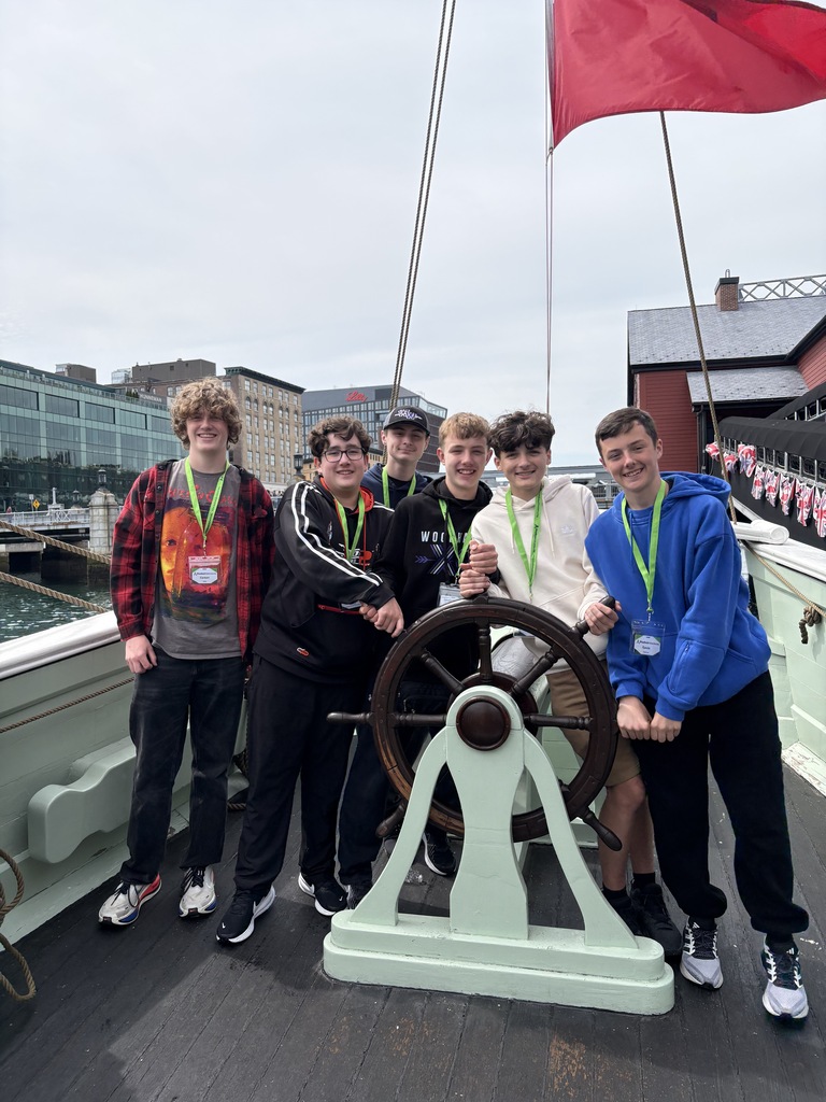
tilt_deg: +0.1
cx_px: 413
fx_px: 827
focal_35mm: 26
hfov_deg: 53.1
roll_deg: +1.1
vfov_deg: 67.3
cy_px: 551
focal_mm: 5.96
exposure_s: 1/3623
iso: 50
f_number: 1.6
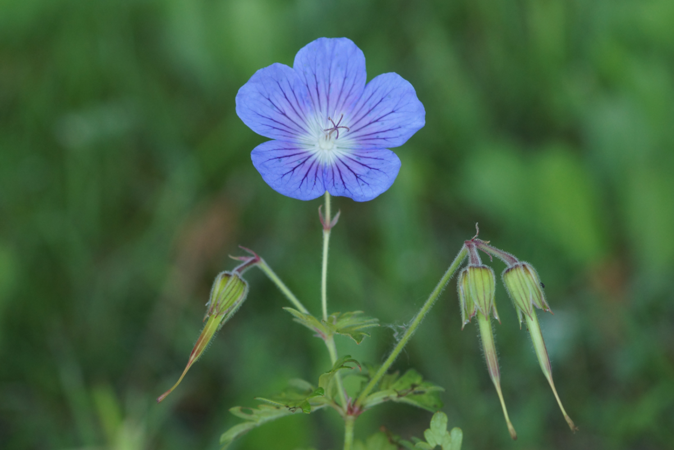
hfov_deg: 13.7
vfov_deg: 9.1
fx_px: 2808
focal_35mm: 150
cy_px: 225
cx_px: 337
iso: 500
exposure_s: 1/160
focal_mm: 100
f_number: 4.5
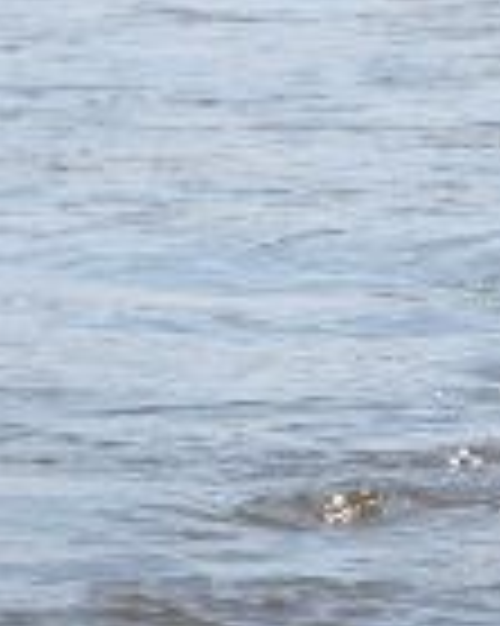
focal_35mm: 523
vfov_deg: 3.7
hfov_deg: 2.9
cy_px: -77
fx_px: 9685
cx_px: 1423
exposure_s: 1/160
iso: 64
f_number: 5.1
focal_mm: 18.2
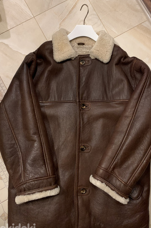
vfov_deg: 61.9
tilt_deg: -84.4
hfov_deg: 43.5
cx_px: 80
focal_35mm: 30
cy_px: 119
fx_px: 189
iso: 400
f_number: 1.8
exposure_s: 1/30
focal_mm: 4.25
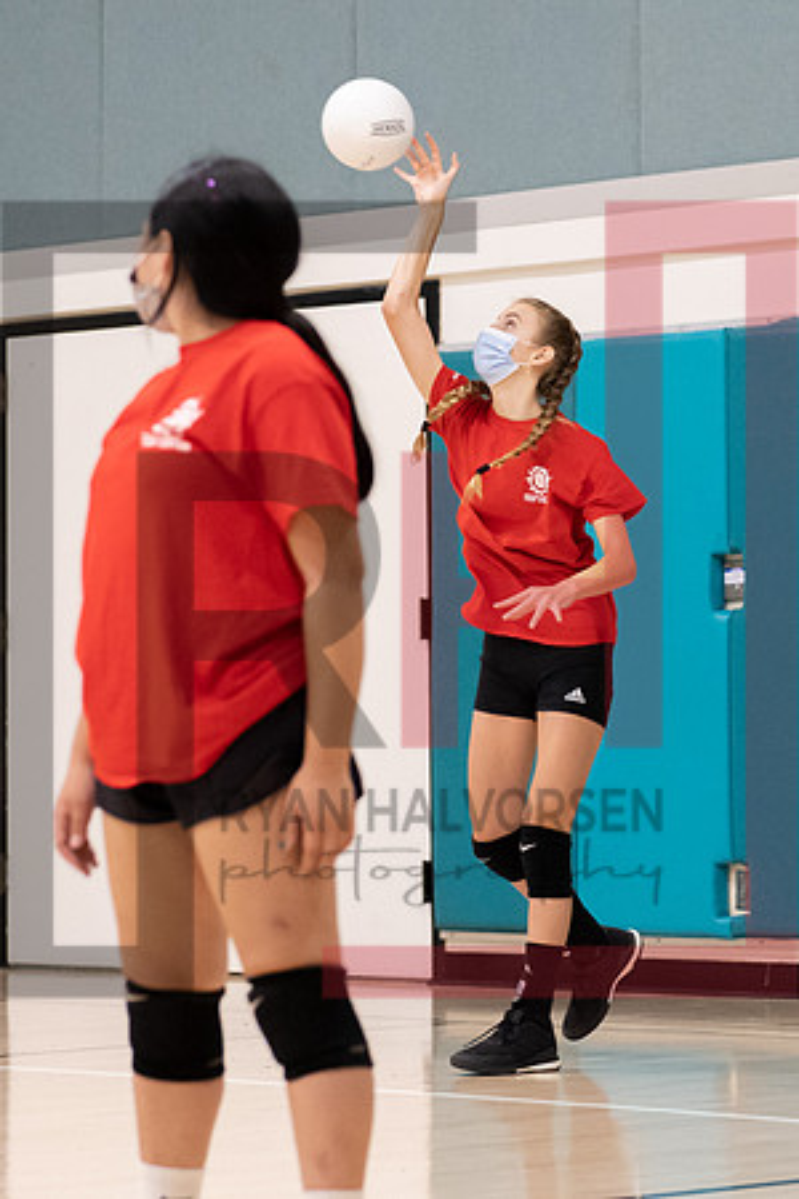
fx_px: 4987
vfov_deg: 13.7
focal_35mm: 150
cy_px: 425
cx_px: 636
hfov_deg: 9.1
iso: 2000
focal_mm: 50
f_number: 2
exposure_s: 1/1250
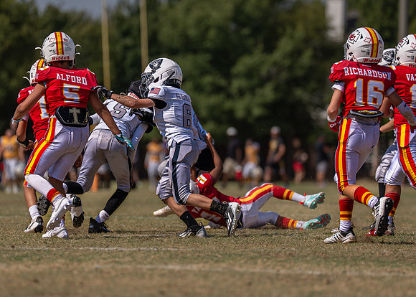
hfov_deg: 5.9
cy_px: 140
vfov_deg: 4.2
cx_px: 190
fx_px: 4060
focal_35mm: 344
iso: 100
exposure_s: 1/3200
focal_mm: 200
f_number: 2.8
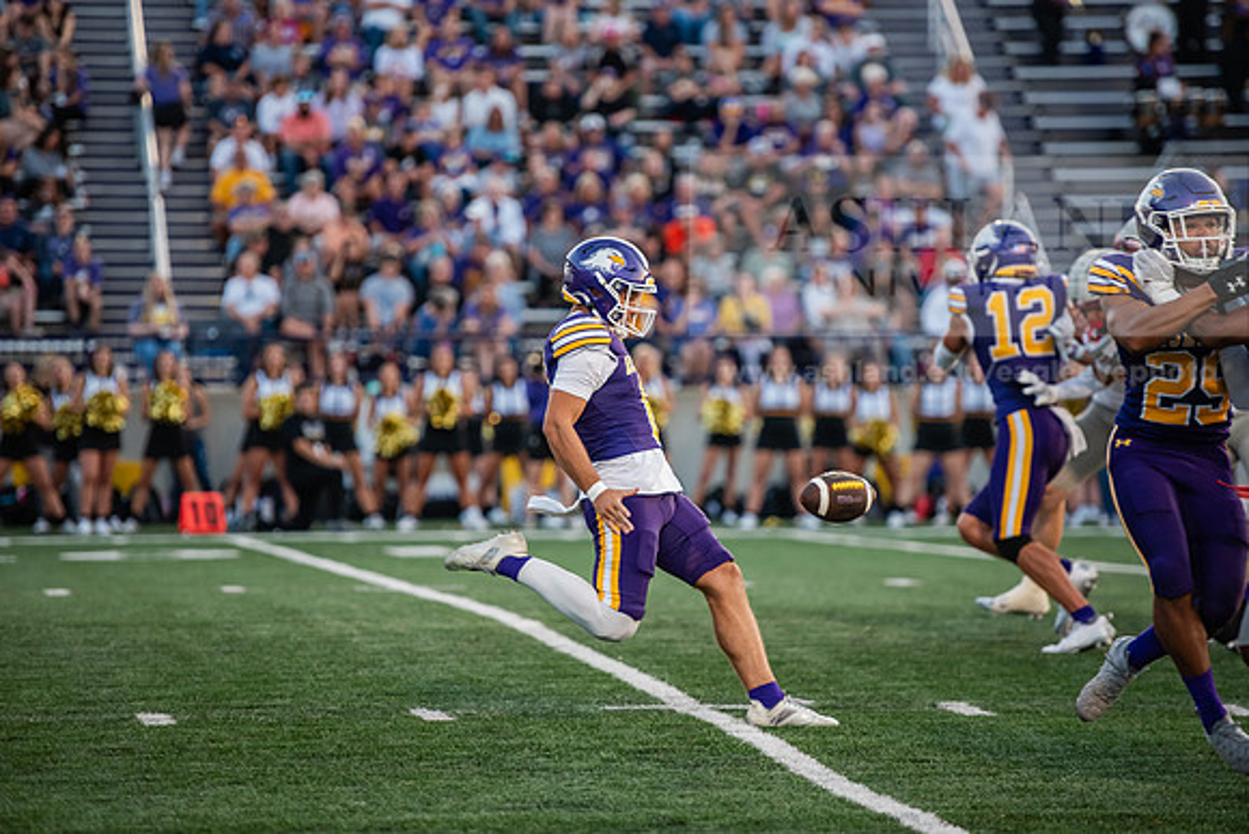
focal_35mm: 190
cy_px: 417
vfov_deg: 7.2
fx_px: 6593
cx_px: 624
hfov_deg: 10.8
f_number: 3.2
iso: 1600
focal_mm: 190
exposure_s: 1/1000
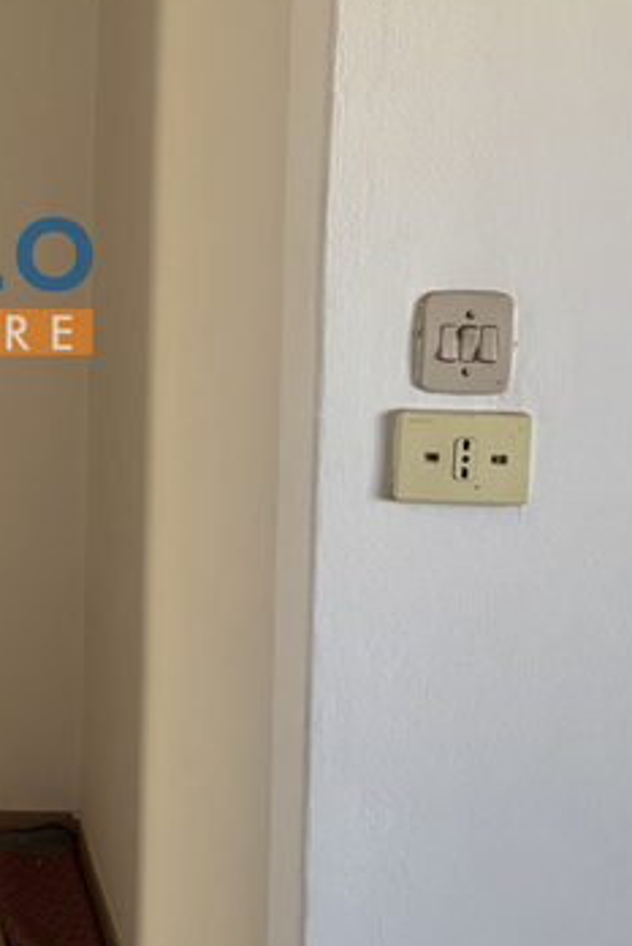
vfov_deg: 35.8
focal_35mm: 54
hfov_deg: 22.6
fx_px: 1420
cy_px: 210
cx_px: -171
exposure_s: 1/121
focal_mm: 6.76
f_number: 1.78
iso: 160
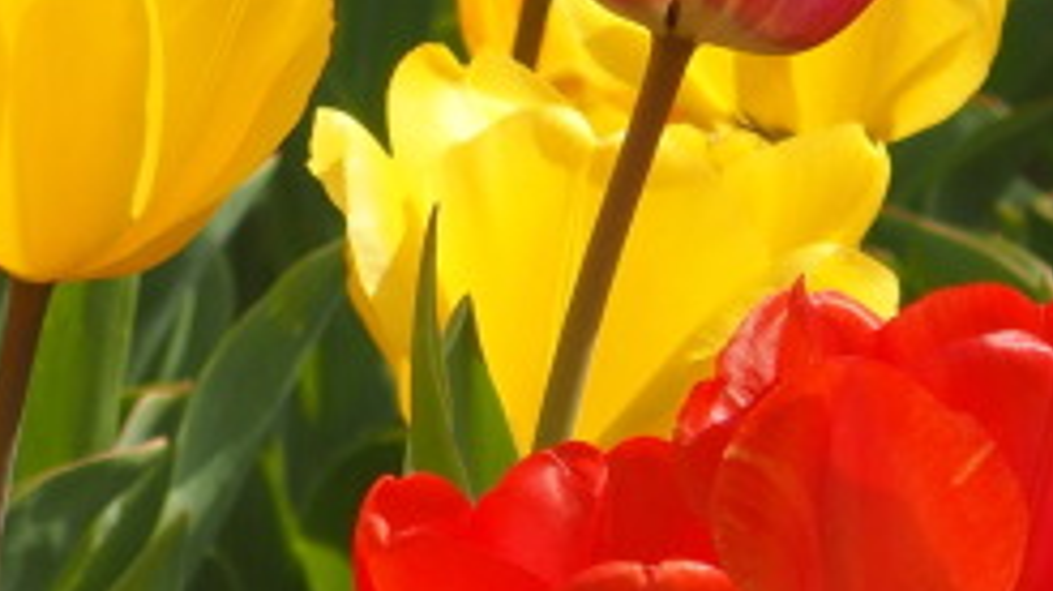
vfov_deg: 2.3
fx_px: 14844
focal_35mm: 532
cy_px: -681
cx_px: 248
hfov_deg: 4.1
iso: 100
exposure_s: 1/500
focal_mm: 31.8
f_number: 4.5
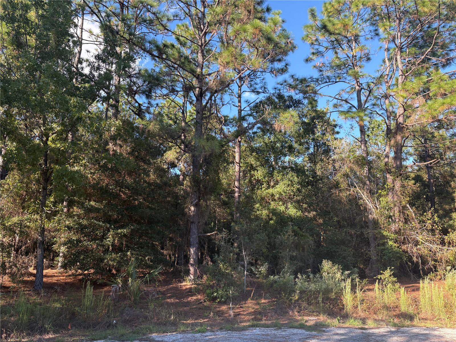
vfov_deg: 53.1
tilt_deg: +16.1
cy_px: 171
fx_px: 343
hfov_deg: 67.3
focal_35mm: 26
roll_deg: +0.9
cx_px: 228
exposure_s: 1/539
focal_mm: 5.96
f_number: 1.6
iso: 64
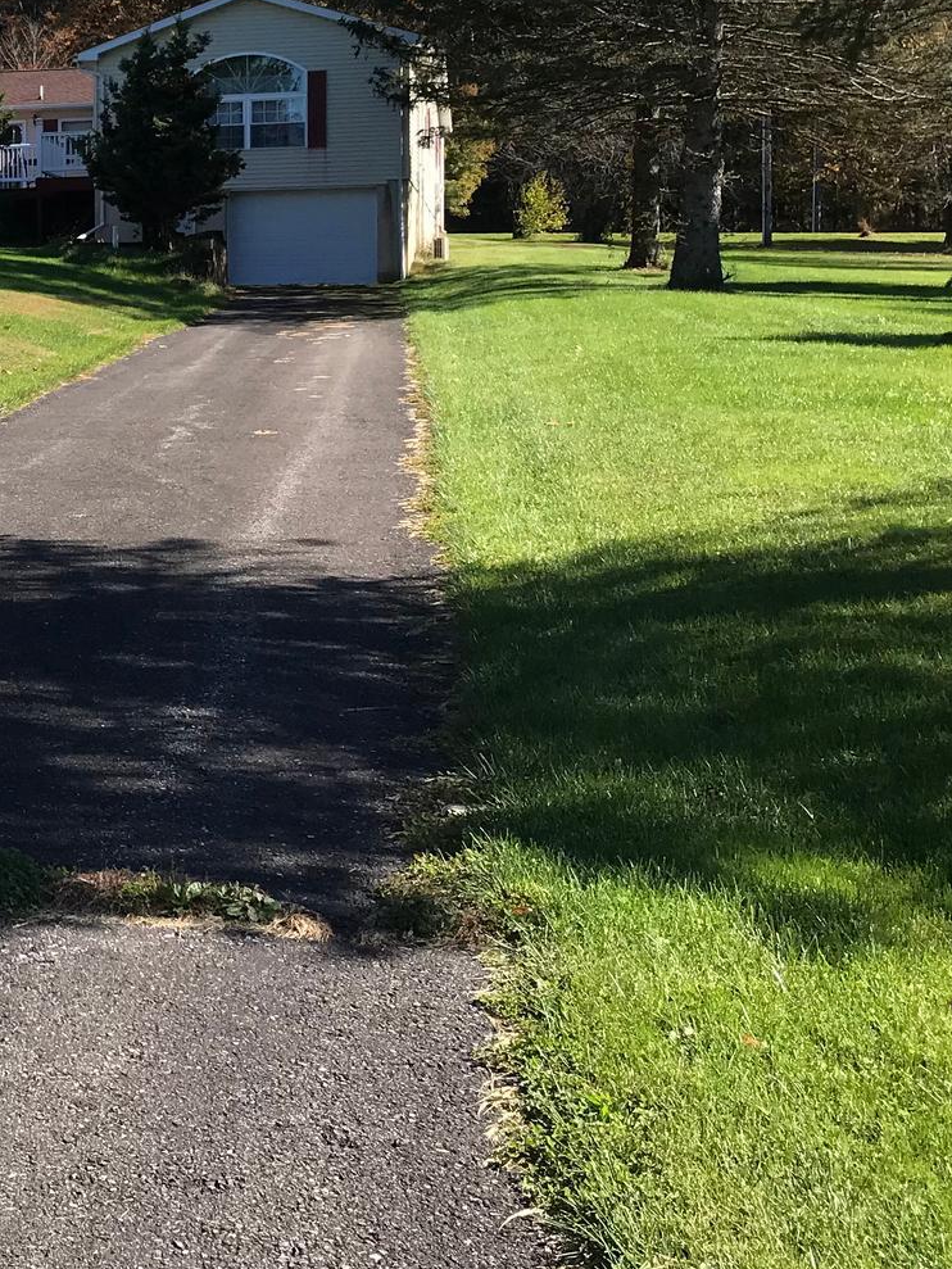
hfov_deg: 22.9
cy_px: 314
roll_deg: -0.8
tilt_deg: +3.7
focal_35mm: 58
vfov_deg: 32.6
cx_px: -227
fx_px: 2126
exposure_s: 1/1259
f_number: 1.8
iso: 20
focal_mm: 3.99
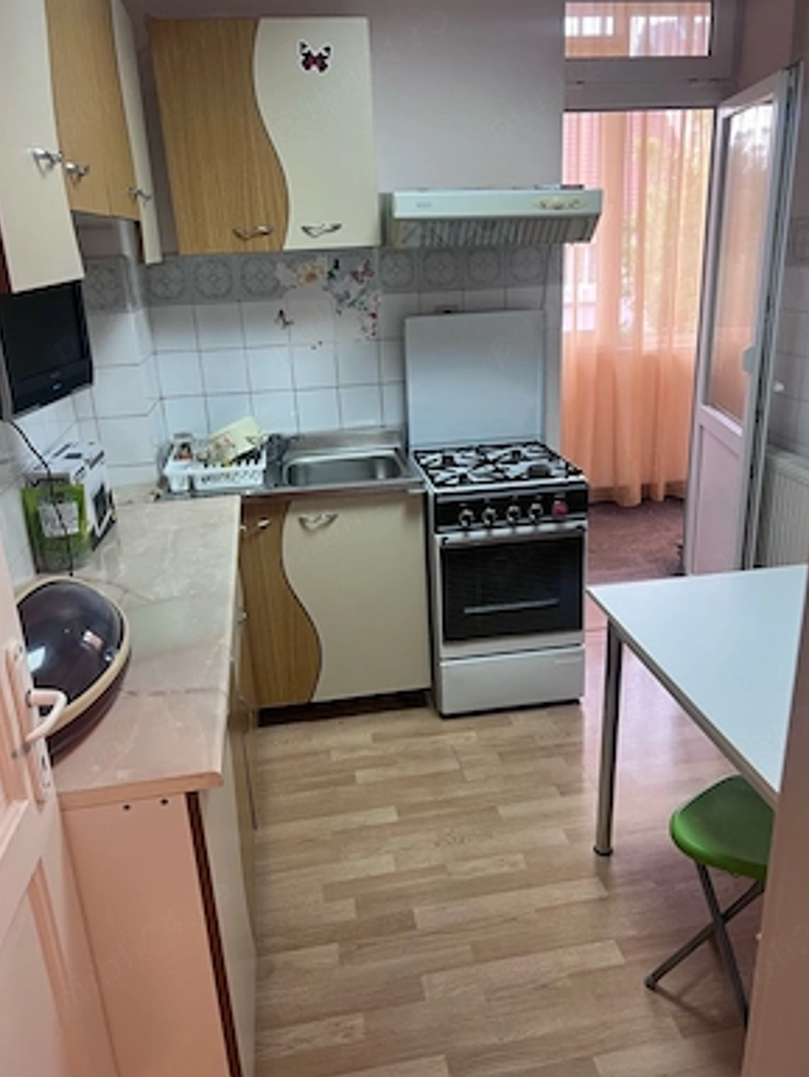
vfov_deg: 65.3
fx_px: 841
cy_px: 545
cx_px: 414
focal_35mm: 27
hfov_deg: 51.4
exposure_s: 1/50
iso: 80
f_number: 1.5
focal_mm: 5.7
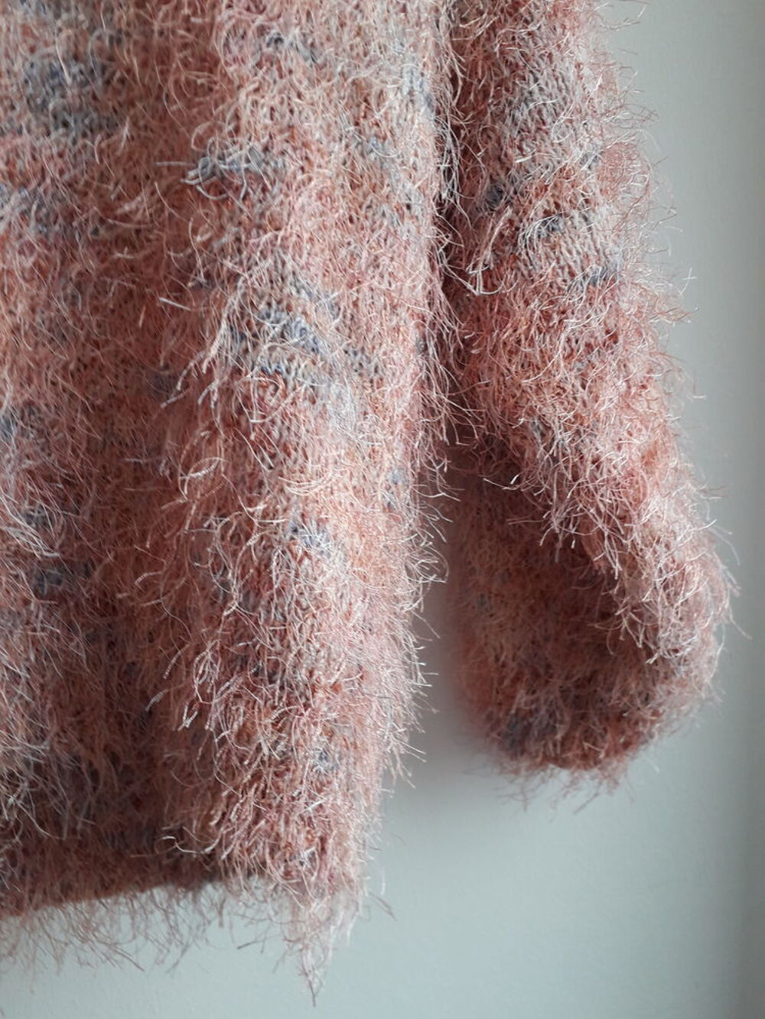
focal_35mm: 27
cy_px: 510
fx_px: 795
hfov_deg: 51.4
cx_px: 382
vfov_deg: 65.3
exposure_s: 1/50
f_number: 1.9
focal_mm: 3.6
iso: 64
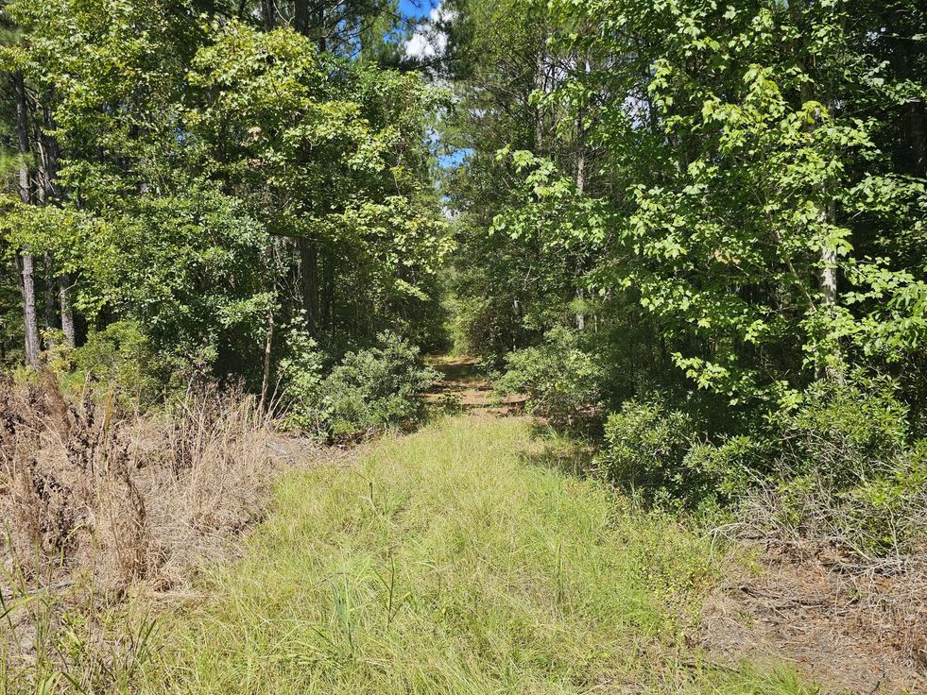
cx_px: 453
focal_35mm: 24
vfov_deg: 56.8
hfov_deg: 71.6
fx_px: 643
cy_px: 355
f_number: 1.7
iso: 10
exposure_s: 1/519
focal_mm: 6.3
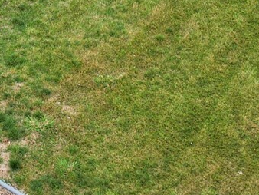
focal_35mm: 106
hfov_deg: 17.9
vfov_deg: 12.7
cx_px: -25
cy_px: -158
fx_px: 794
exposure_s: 1/500
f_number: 2.8
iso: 140
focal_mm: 8.38
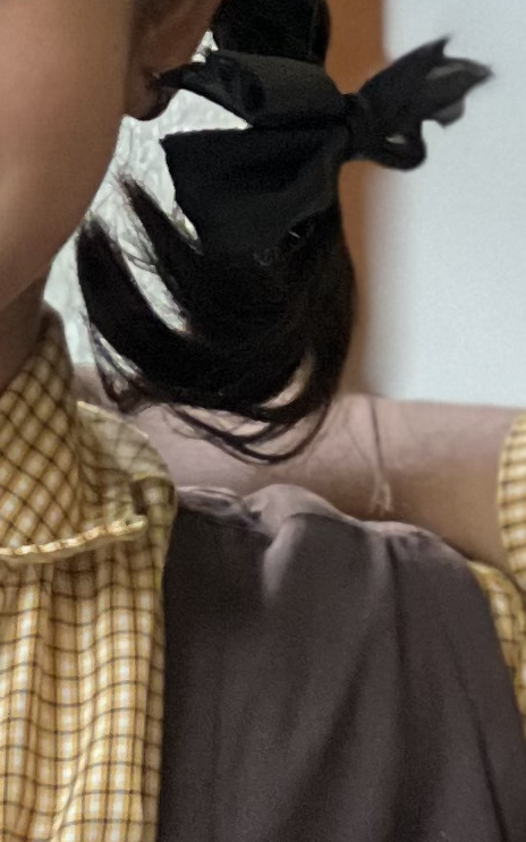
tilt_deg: -7.3
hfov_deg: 3.0
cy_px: 1132
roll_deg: -0.6
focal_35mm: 443
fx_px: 10167
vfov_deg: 4.7
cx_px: 541
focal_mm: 9
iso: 320
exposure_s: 1/40
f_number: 2.8
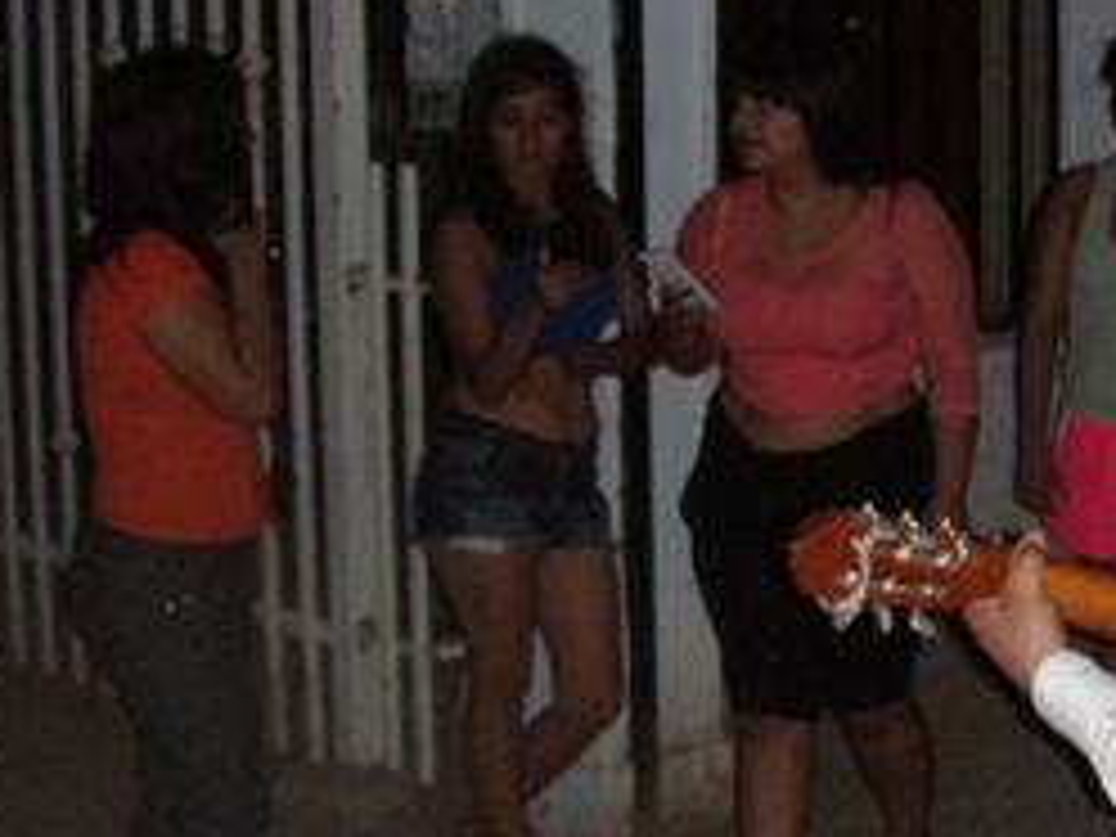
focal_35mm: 98
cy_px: 482
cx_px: 1120
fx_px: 3159
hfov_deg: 19.4
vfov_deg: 15.1
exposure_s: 1/30
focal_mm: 6.7
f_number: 3.5
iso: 320
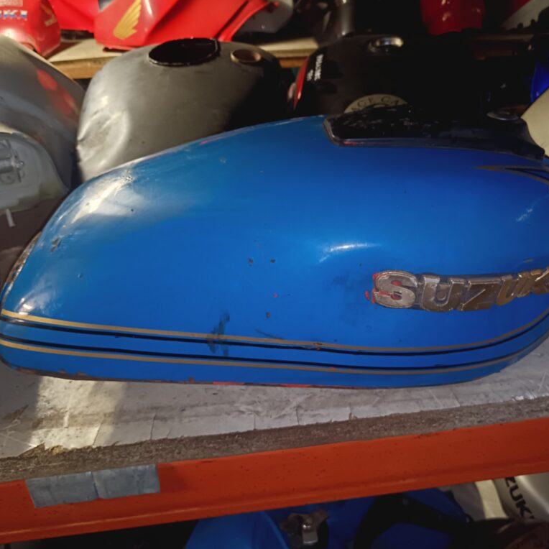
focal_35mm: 32
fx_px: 574
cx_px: 322
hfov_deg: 50.9
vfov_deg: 51.1
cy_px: 274
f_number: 1.9
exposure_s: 1/25
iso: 1534
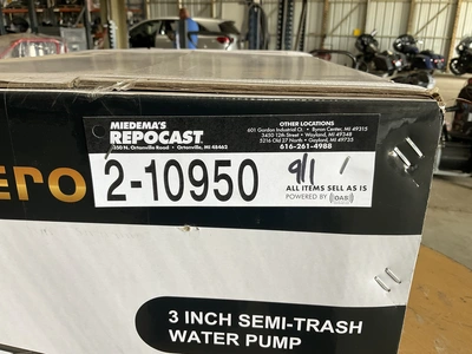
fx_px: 395
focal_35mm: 29
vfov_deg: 48.2
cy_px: 177
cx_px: 236
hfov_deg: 61.7
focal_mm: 3
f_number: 1.8
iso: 40
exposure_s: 1/114
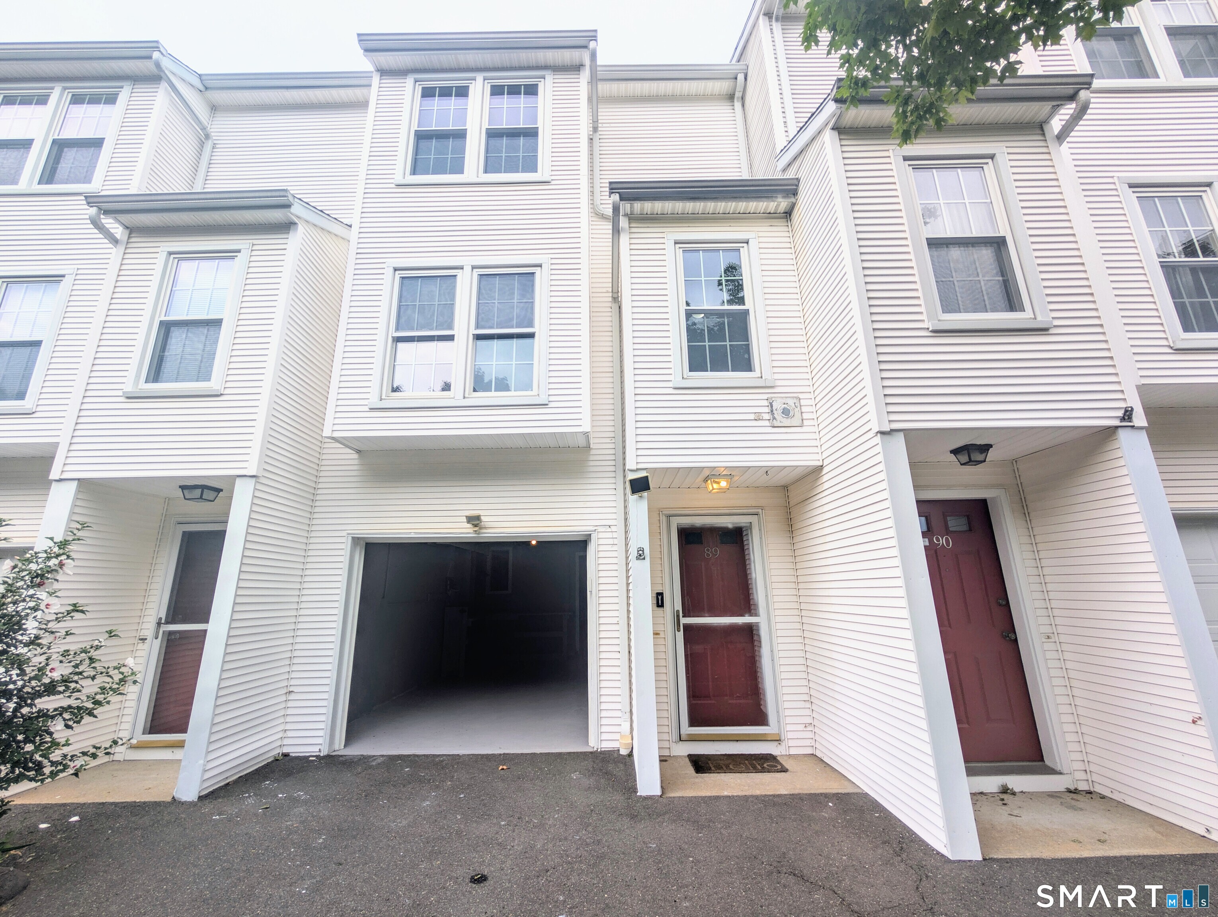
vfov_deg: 94.6
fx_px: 423
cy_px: 458
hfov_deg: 110.5
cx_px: 609
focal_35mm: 12
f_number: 1.7
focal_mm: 2.02
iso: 50
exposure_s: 1/1042
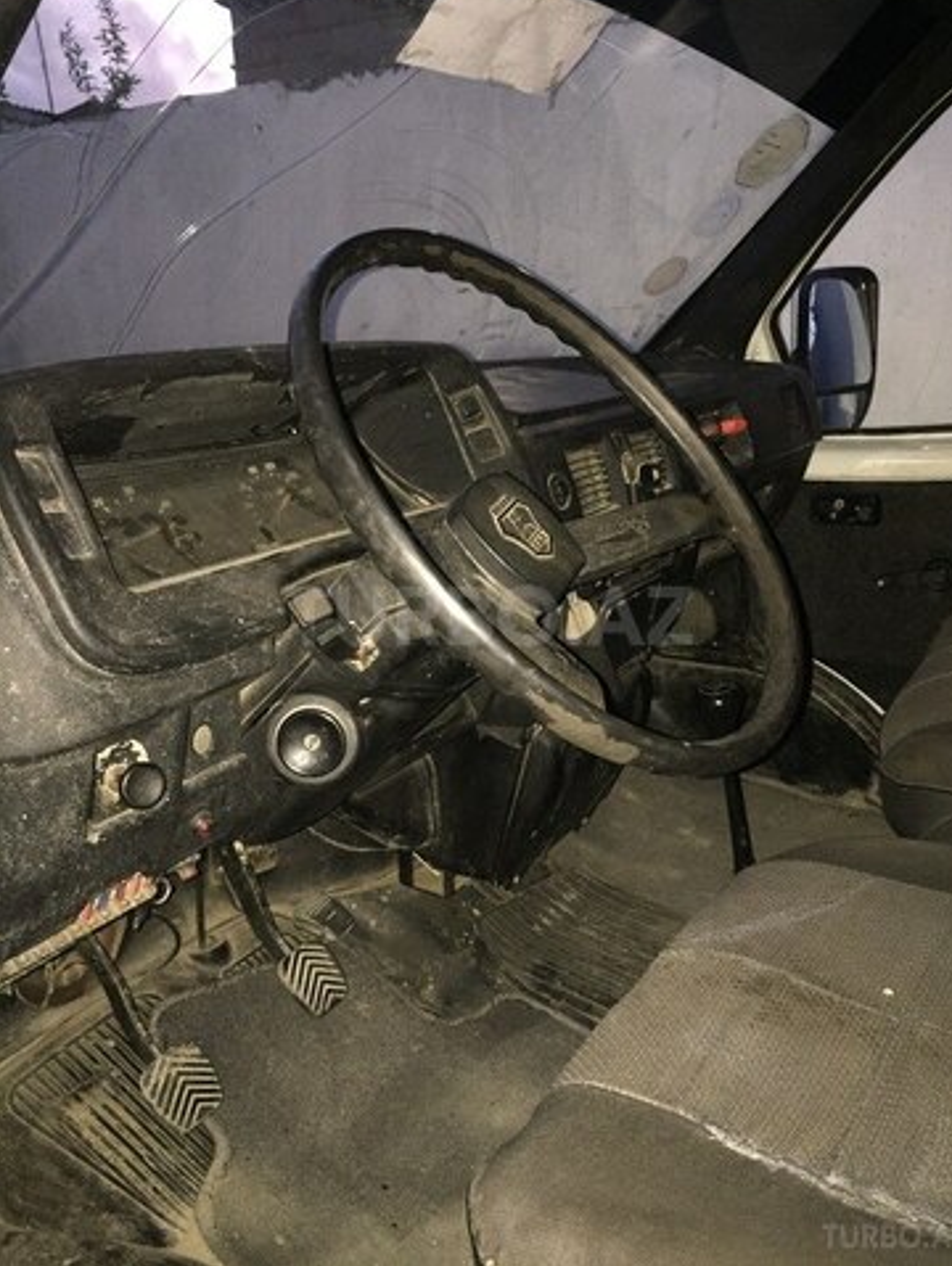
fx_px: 1099
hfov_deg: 46.8
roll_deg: +2.3
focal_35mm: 30
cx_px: 489
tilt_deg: -11.1
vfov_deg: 59.9
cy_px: 616
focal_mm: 4.15
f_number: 2.2
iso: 250
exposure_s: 1/17
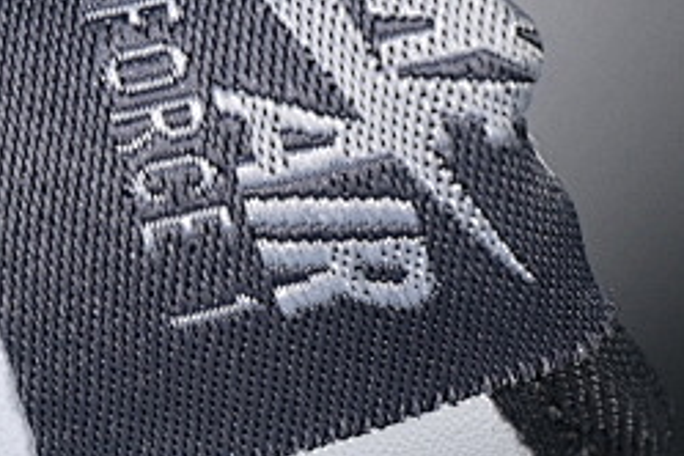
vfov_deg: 4.2
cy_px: 148
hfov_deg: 6.3
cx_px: -3
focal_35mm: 325
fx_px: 6175
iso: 160
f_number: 7.1
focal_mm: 50
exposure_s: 1/60
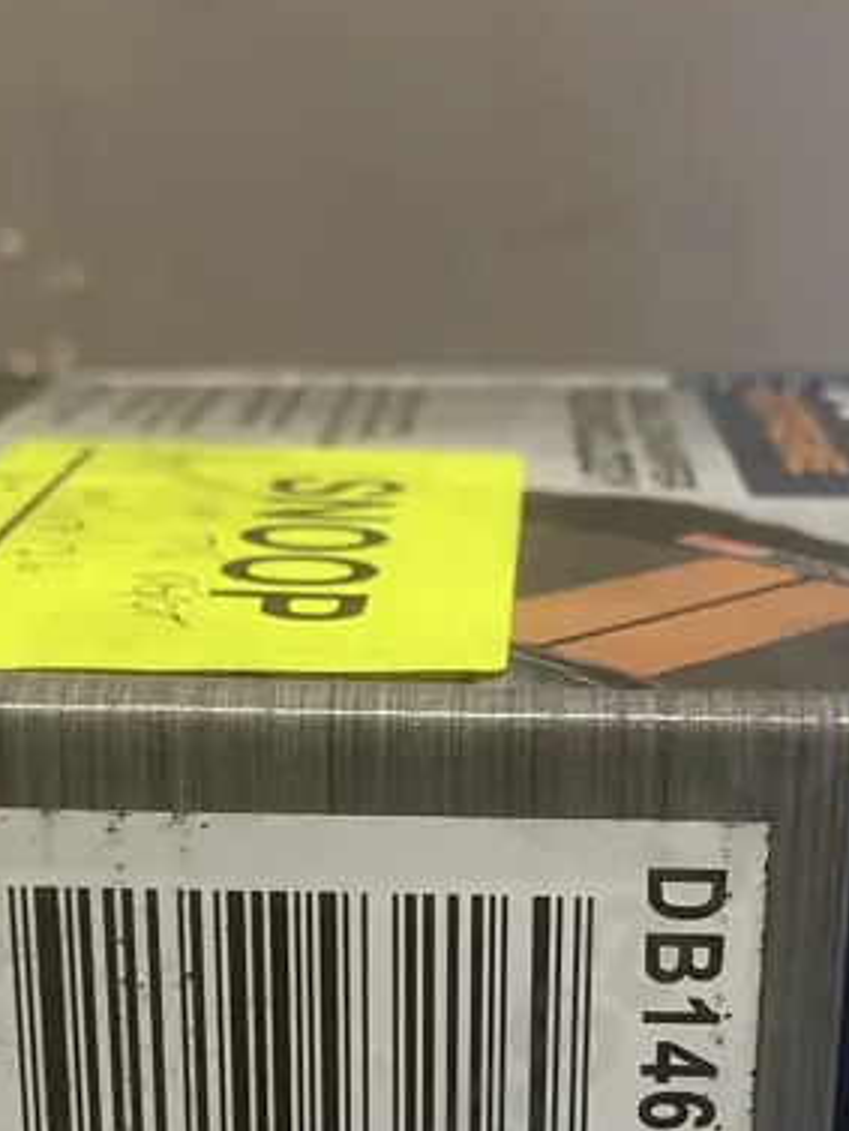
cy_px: 1068
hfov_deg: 19.4
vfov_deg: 24.7
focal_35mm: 76
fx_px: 2484
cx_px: 540
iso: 80
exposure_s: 1/50
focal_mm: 3.99
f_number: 1.8
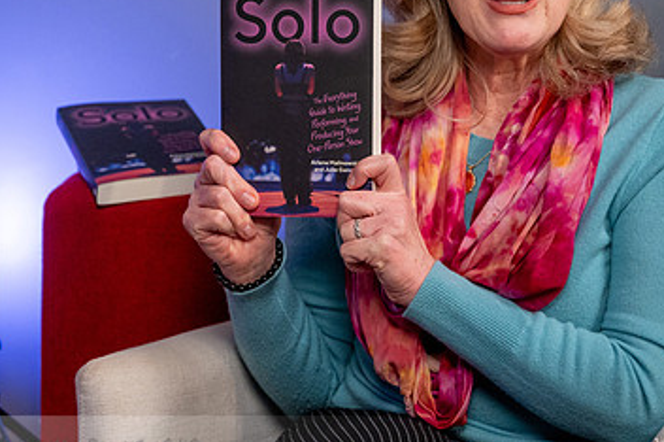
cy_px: 116
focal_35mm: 110
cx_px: 390
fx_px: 2027
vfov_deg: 12.4
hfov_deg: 18.6
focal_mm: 63
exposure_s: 1/100
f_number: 4
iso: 2500
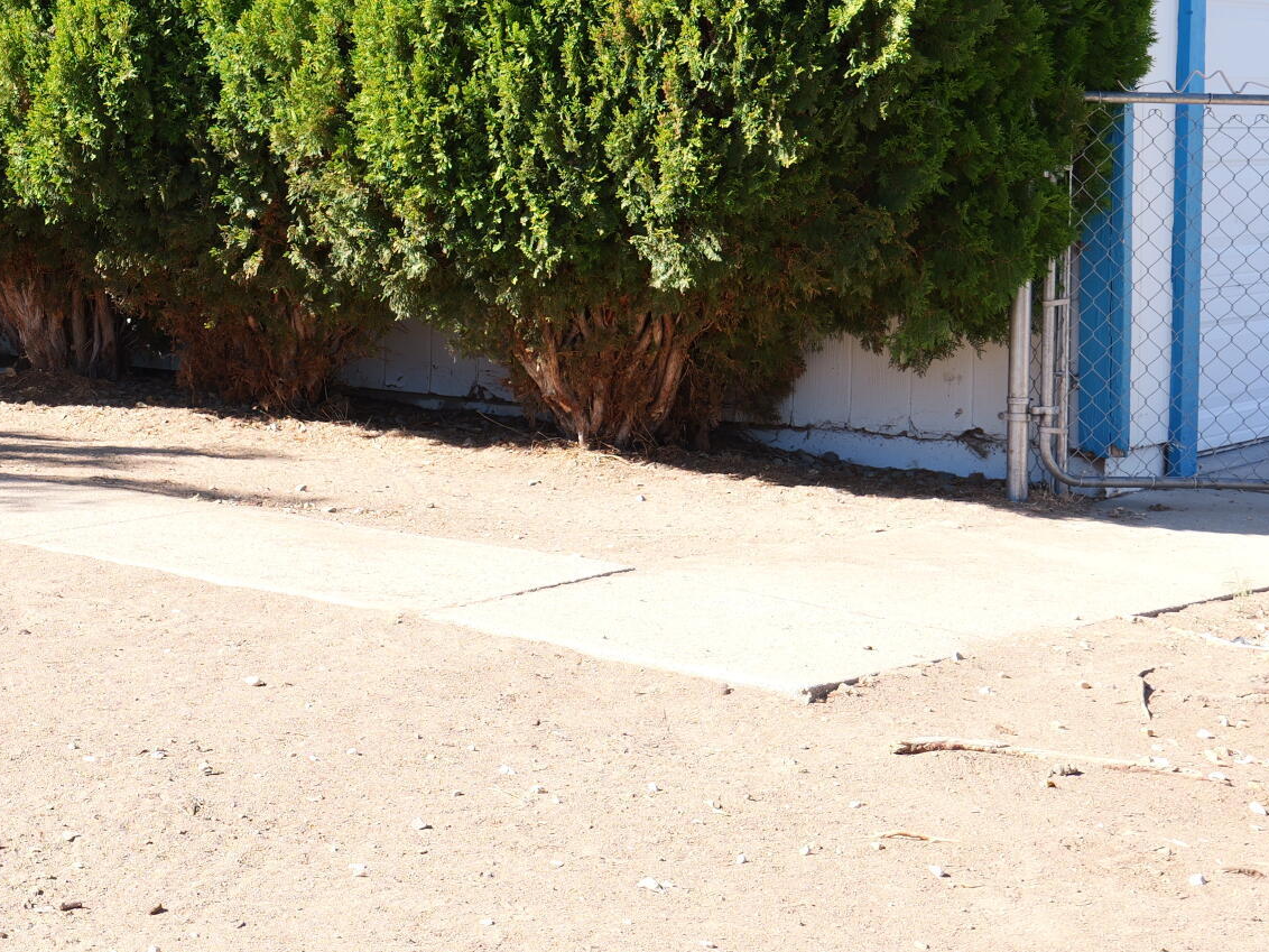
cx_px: -13
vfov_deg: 18.5
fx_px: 2896
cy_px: 161
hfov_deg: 23.6
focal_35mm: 79
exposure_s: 1/80
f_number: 6.3
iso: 100
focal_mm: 31
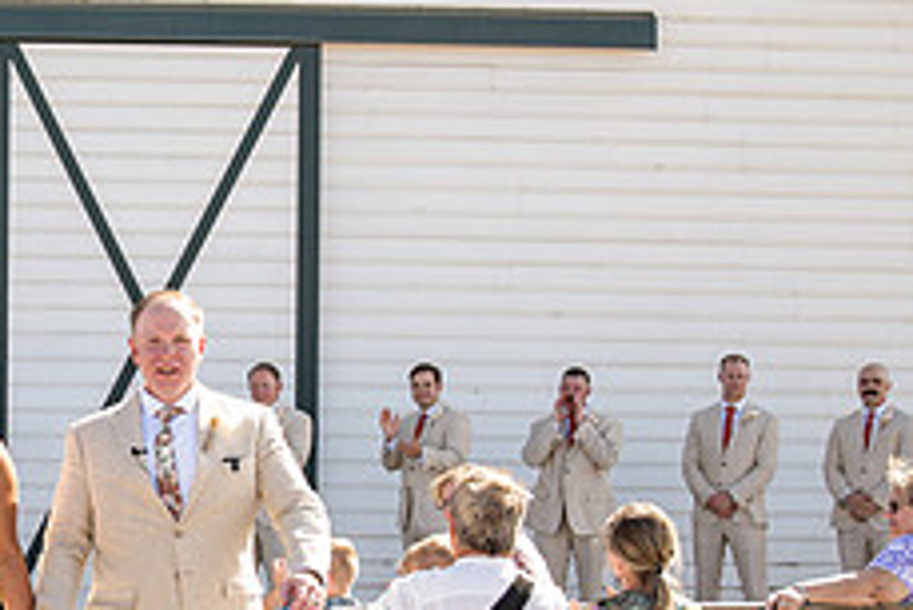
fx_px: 1802
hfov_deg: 27.0
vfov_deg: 19.1
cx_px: 20
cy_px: 457
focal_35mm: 71
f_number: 4
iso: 250
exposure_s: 1/500
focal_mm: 28
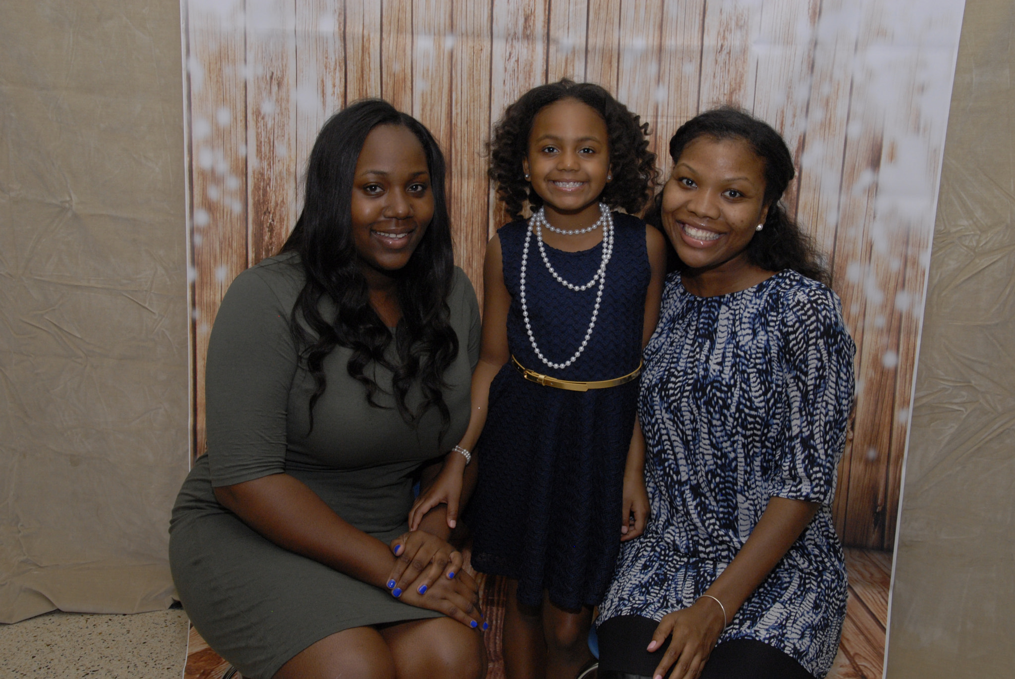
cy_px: 340
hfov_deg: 47.9
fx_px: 1143
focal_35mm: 40
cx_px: 508
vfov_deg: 33.1
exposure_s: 1/80
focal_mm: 27
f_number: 11
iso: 500
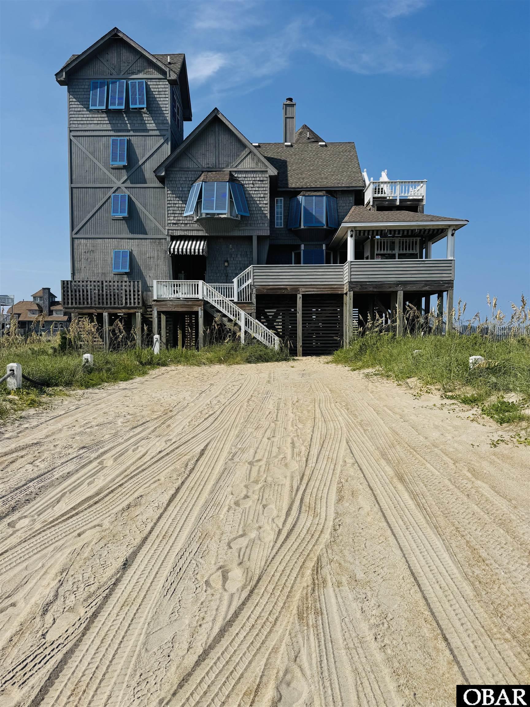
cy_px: 354
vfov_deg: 71.6
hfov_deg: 56.8
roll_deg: -0.7
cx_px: 265
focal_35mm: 24
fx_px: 490
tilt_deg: +0.6
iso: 80
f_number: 1.78
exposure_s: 1/7937
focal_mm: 6.76
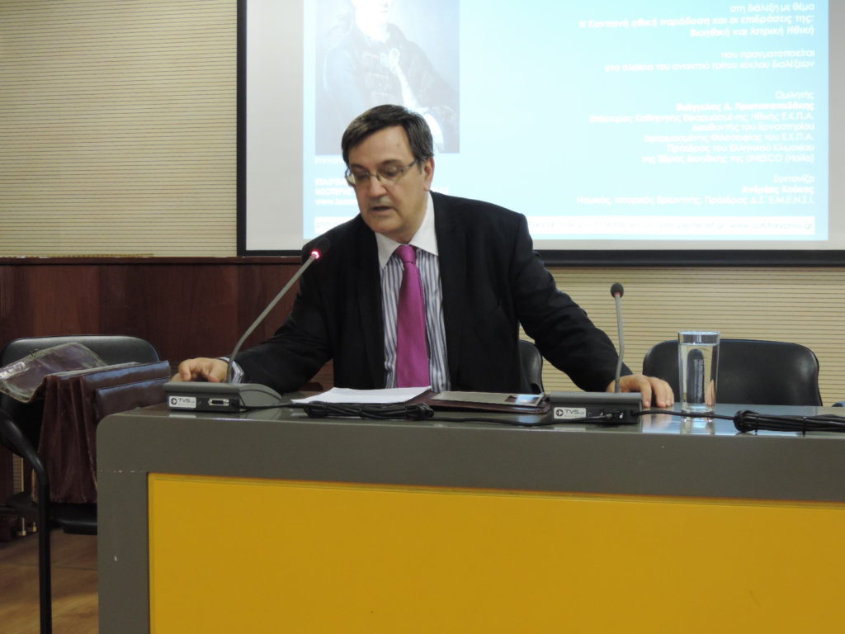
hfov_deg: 32.2
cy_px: 317
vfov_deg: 24.4
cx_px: 422
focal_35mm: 60
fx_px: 1465
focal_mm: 10.7
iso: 560
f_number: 3.7
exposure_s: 1/15
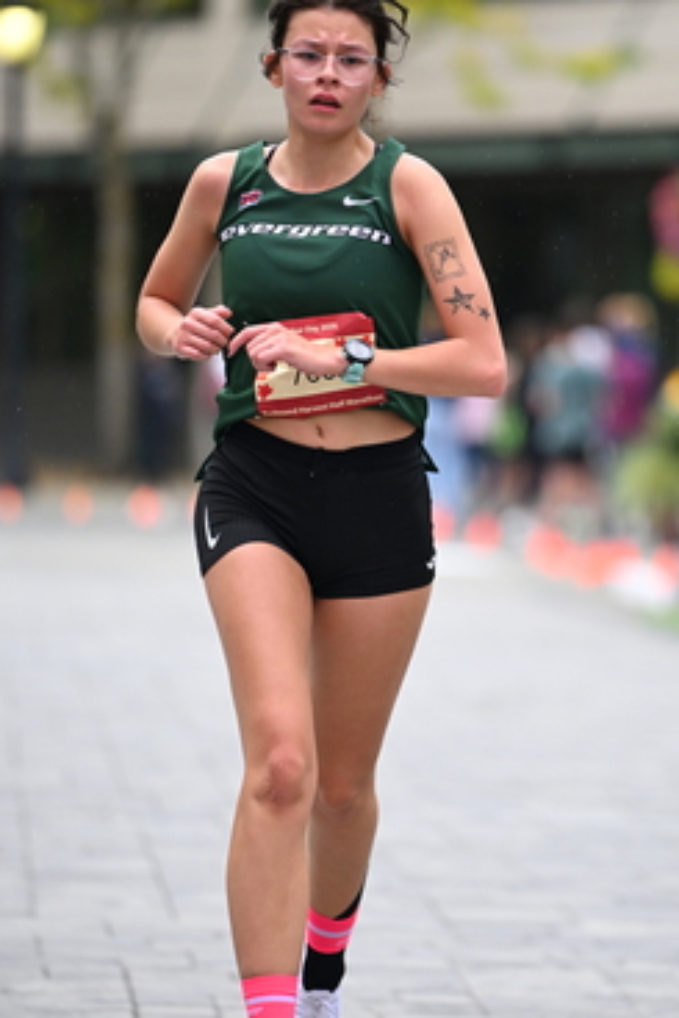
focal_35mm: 292
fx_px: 8253
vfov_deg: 7.1
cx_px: 395
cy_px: 505
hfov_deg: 4.7
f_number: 2.8
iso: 1250
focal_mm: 195
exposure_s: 1/2000
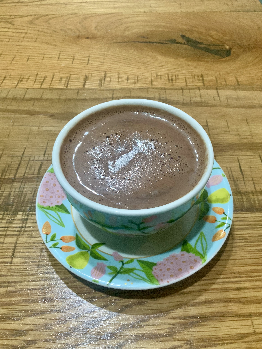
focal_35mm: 29
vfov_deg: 61.7
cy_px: 174
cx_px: 131
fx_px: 293
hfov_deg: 48.2
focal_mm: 3
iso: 250
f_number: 1.8
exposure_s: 1/60
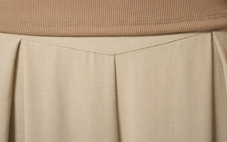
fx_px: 476
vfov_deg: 16.7
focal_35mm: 77
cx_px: 113
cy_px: 7
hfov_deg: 26.8
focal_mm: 50
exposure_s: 1/60
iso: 400
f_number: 2.8
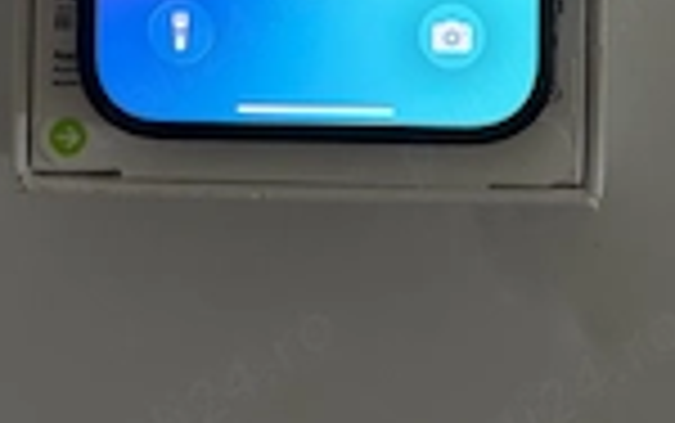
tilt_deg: -84.9
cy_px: -230
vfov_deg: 9.4
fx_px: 2504
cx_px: 279
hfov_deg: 15.3
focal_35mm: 136
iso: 80
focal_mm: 6.76
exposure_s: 1/50
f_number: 1.78
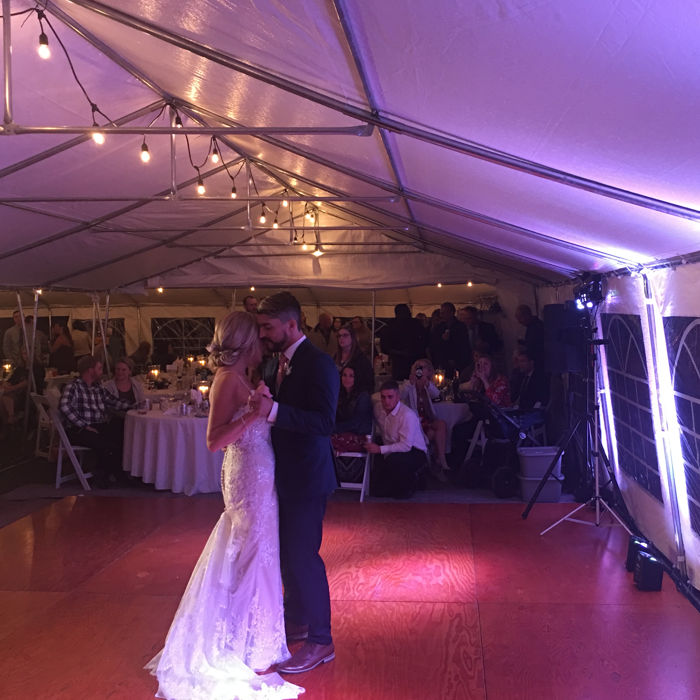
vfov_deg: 47.2
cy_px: 355
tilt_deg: -3.8
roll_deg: +0.1
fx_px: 801
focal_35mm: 35
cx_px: 394
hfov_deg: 47.1
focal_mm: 4.15
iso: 100
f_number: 2.2
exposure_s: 1/15
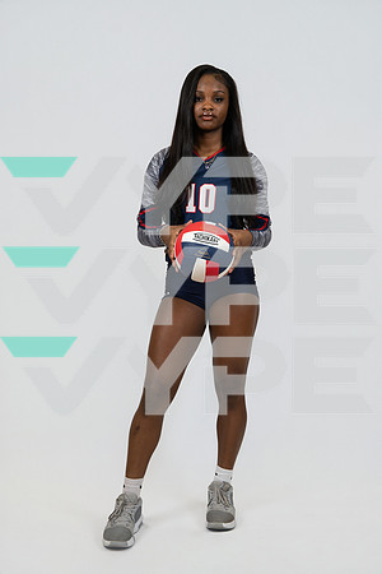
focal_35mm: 48
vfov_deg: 40.8
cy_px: 287
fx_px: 770
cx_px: 191
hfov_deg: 27.9
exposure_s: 1/125
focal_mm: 48.4
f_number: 4
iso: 400
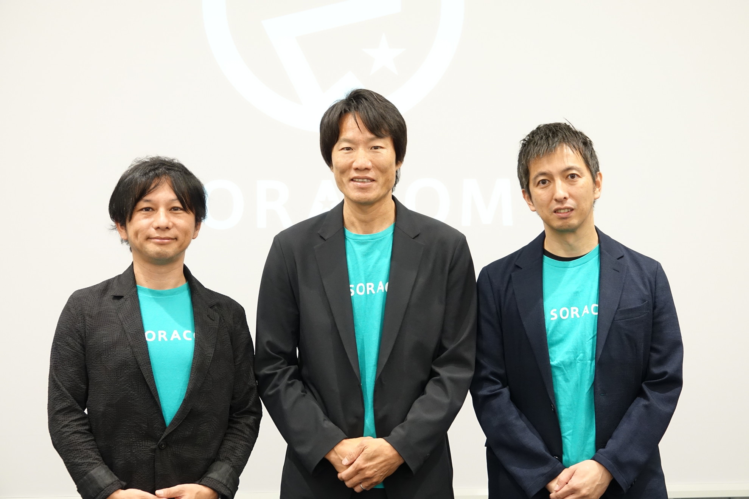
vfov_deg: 22.3
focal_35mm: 61
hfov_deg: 32.9
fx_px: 1269
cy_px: 250
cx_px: 374
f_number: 3.5
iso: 1000
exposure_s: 1/80
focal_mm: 22.19
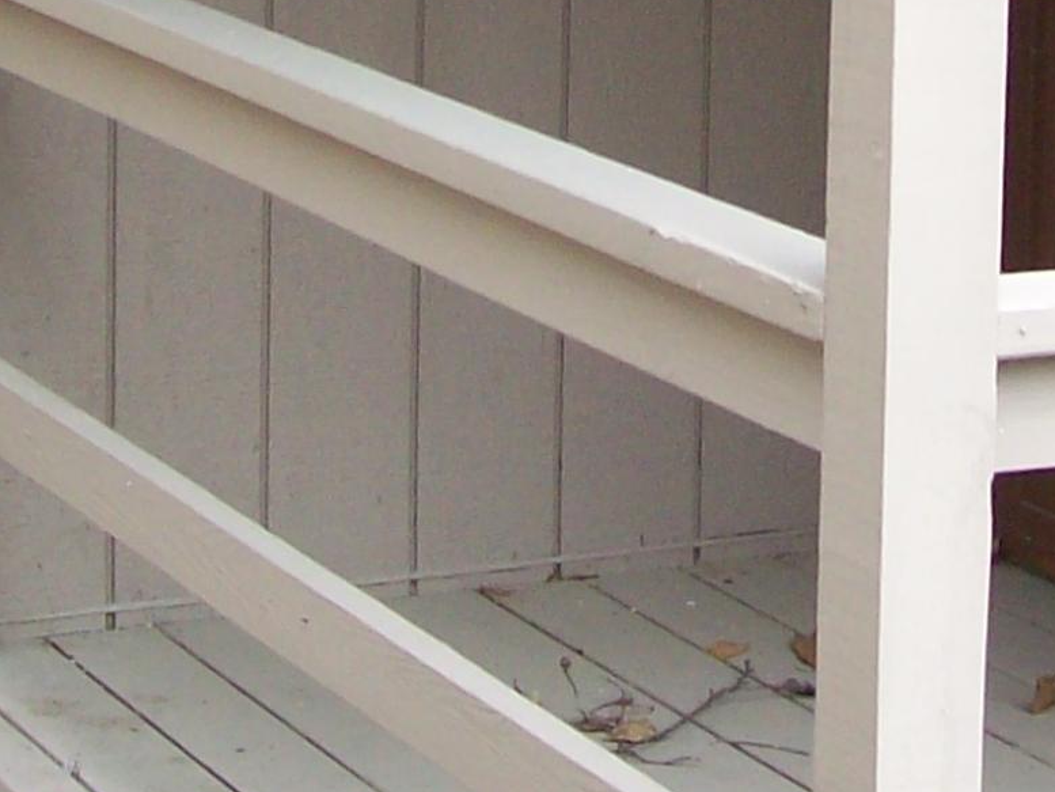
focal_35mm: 139
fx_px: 4237
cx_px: 927
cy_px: -273
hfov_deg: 14.1
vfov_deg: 10.4
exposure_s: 1/141
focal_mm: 6
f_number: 2.7
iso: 80
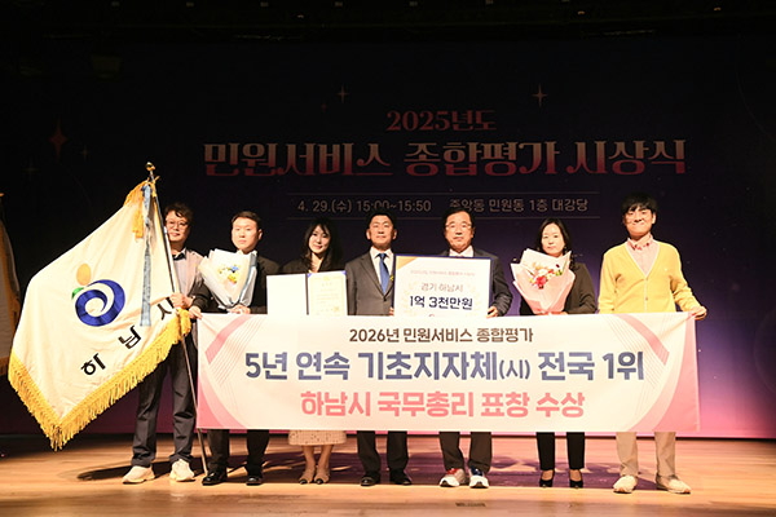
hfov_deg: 46.4
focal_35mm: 42
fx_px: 905
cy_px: 258
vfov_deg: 31.9
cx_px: 388
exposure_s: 1/125
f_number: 8
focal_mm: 42
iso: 800
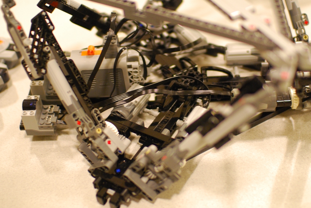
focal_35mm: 55
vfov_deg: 24.7
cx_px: 165
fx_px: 476
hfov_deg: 36.2
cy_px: 94
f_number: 1.4
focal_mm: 30
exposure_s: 1/60
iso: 450
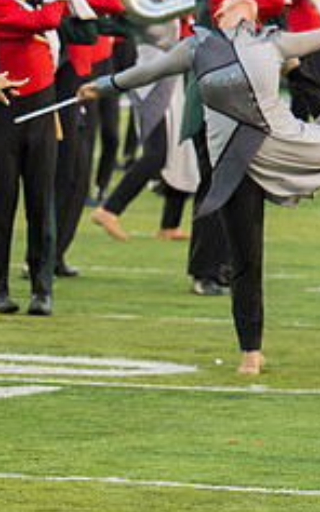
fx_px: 6395
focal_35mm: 458
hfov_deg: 2.9
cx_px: -202
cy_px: 124
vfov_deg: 4.6
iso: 3200
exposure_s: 1/640
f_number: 5
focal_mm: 160
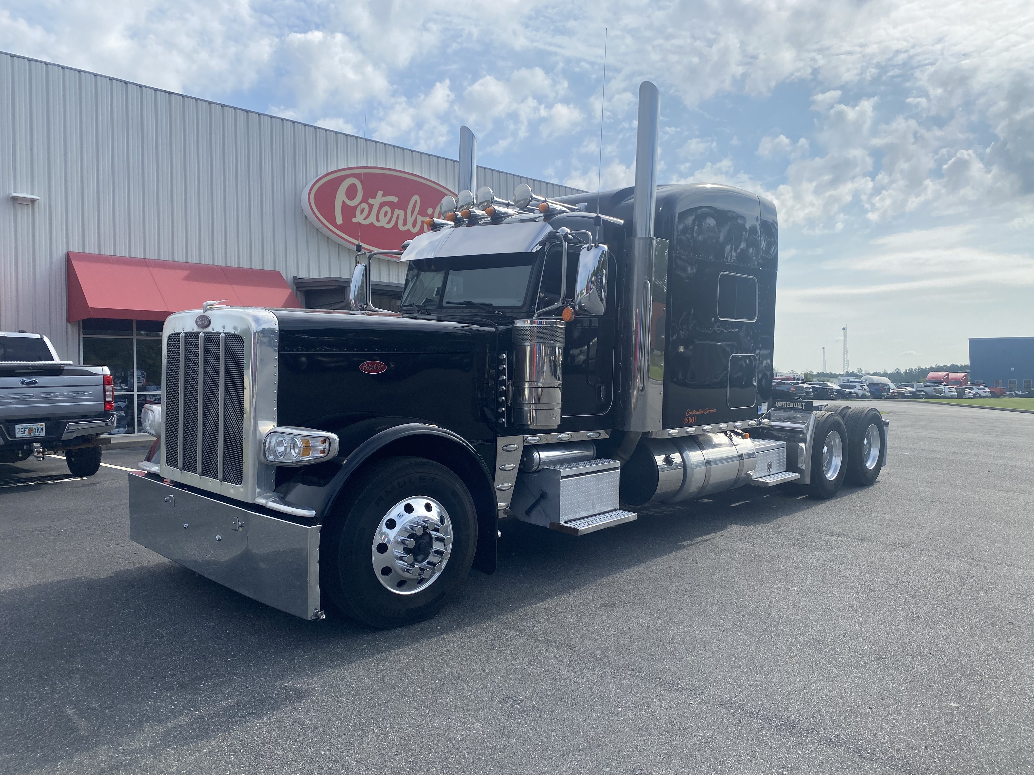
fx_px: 777
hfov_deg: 67.3
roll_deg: +2.1
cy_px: 388
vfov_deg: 53.1
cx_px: 517
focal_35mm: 26
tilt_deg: +0.2
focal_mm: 4.25
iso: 32
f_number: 1.8
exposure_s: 1/3731
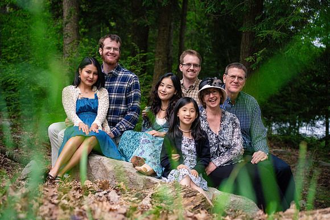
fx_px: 779
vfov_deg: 16.1
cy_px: 110
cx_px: 165
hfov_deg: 23.9
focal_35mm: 85
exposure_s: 1/250
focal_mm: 85
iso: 800
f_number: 5
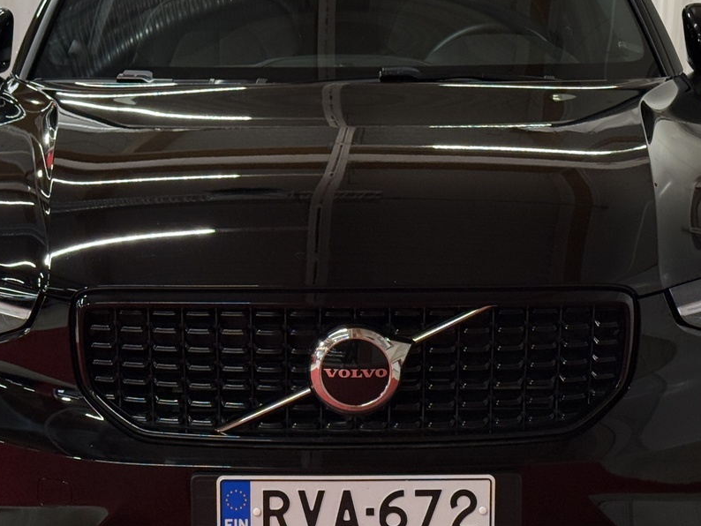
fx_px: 1762
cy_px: 276
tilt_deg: -10.1
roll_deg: -0.1
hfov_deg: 22.5
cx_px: 355
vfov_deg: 17.0
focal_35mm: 87
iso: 100
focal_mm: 6.76
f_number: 1.78
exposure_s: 1/117
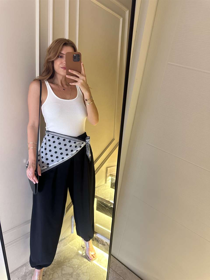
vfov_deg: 71.6
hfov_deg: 56.8
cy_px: 140
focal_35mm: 24
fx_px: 194
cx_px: 105
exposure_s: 1/60
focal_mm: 6.86
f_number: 1.78
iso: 320
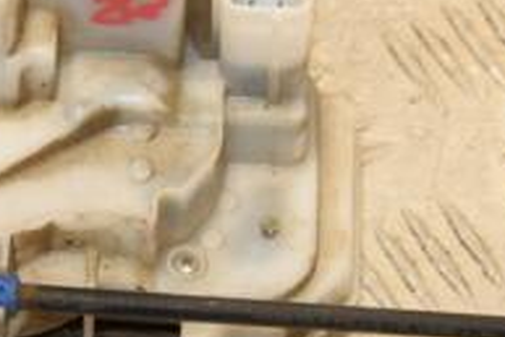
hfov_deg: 8.8
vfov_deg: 5.9
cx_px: 73
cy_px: 125
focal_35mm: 233
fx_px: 3271
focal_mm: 50
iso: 800
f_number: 9
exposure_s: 1/200
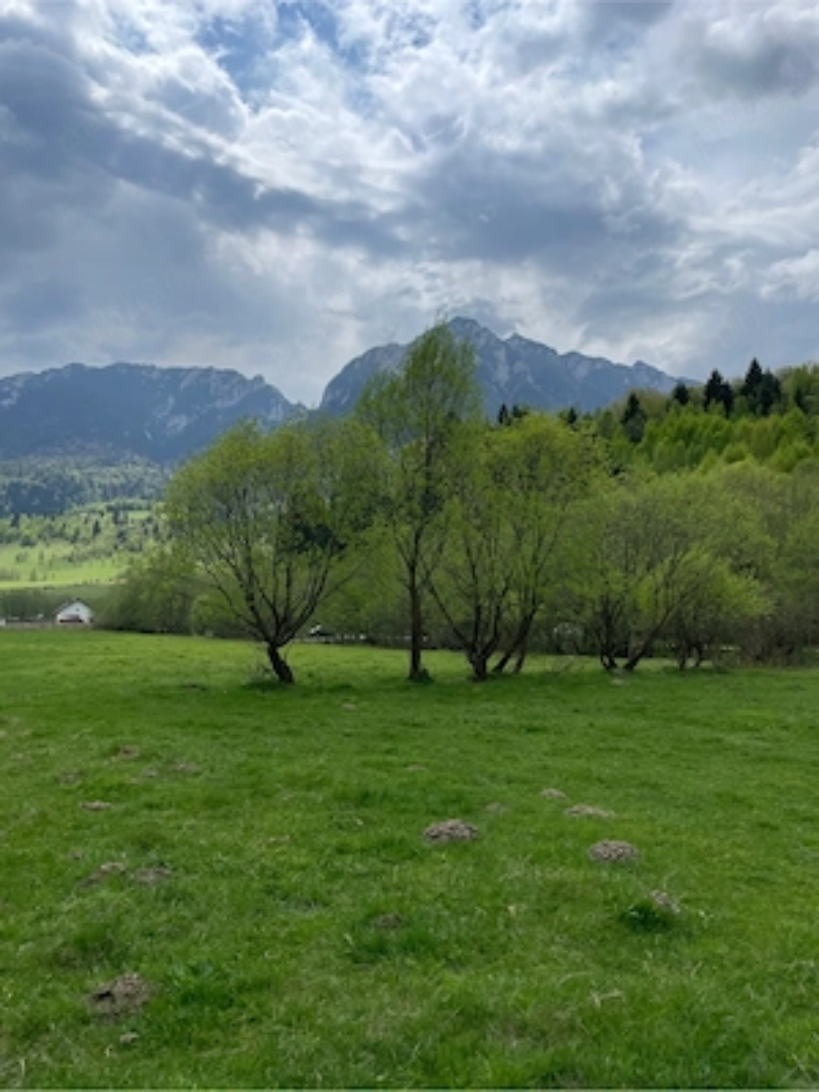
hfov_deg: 53.1
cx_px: 410
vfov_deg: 67.3
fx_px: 820
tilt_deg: +6.1
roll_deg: -0.7
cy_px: 546
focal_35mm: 26
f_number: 1.6
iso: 32
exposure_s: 1/7299
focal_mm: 4.2
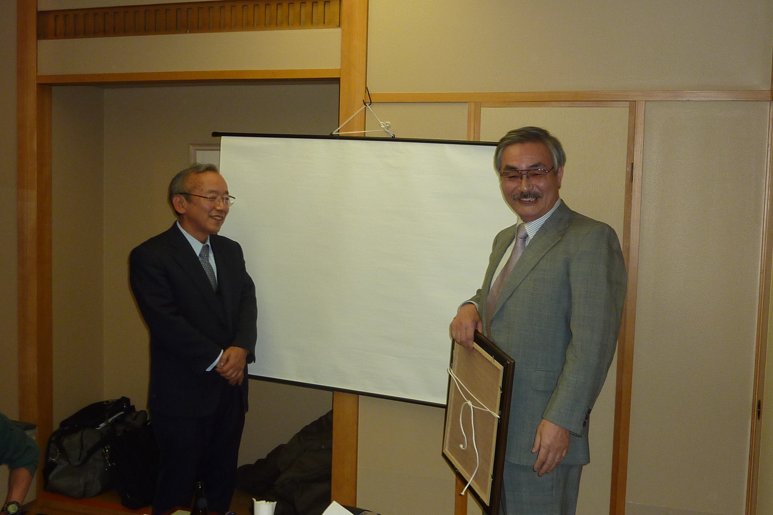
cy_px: 248
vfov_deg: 35.0
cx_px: 385
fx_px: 816
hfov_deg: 50.7
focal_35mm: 38
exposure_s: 1/30
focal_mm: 4.1
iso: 125
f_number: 3.3
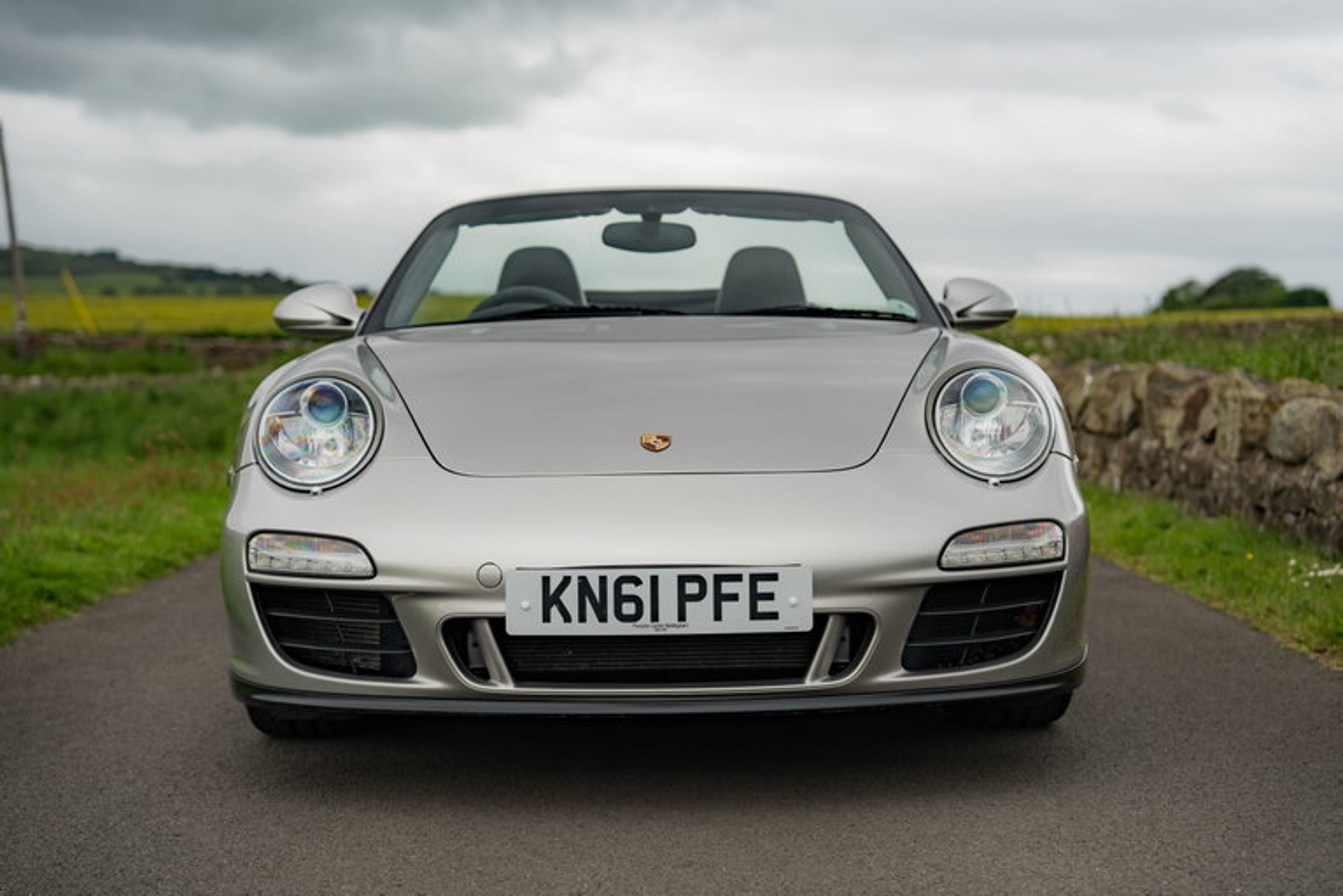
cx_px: 672
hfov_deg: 36.2
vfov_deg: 24.6
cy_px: 448
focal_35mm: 55
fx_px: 2052
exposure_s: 1/500
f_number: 2.8
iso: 100
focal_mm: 55
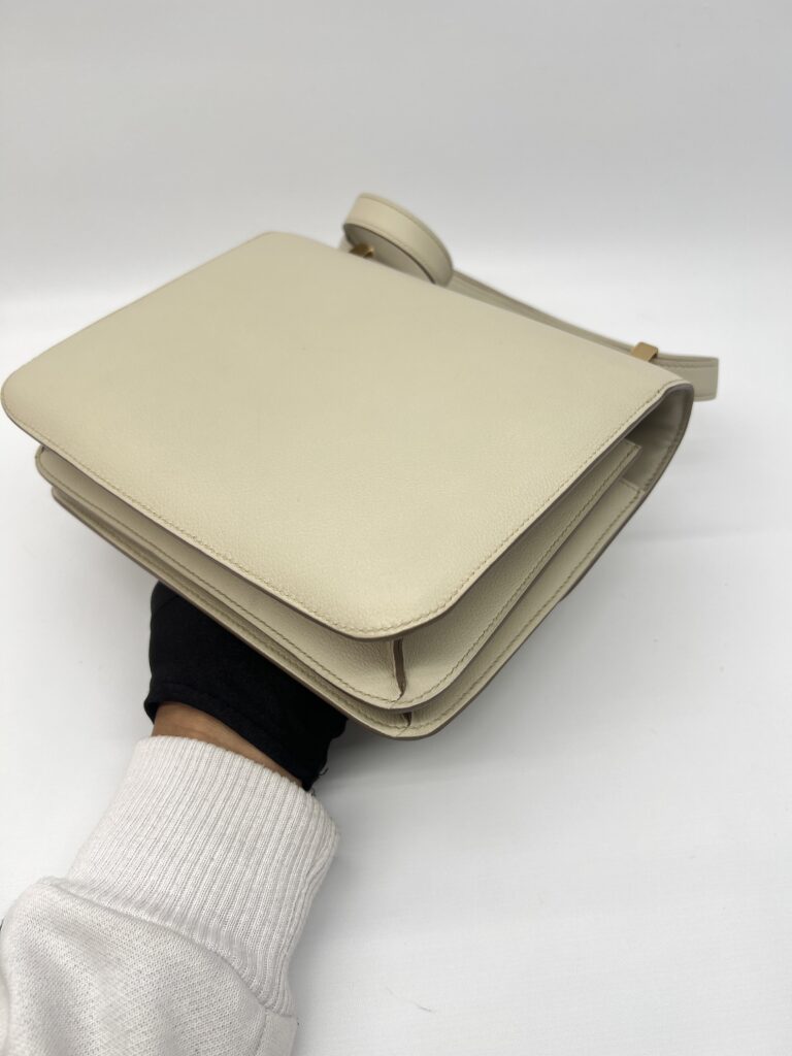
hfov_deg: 53.1
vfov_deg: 67.3
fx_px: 793
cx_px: 396
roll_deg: +2.2
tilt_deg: -44.9
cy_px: 528
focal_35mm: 26
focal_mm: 5.7
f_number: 1.5
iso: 40
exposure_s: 1/153
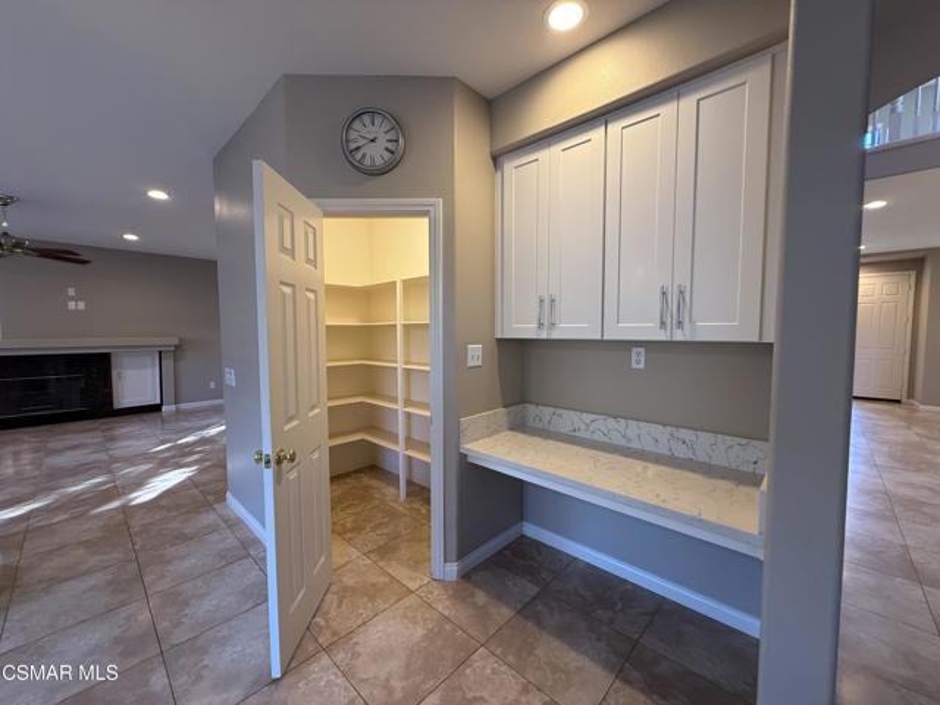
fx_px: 380
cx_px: 470
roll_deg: -0.5
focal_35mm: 14
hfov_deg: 102.1
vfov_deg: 85.7
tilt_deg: -3.5
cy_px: 352
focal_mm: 2.22
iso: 250
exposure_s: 1/120
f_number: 2.2
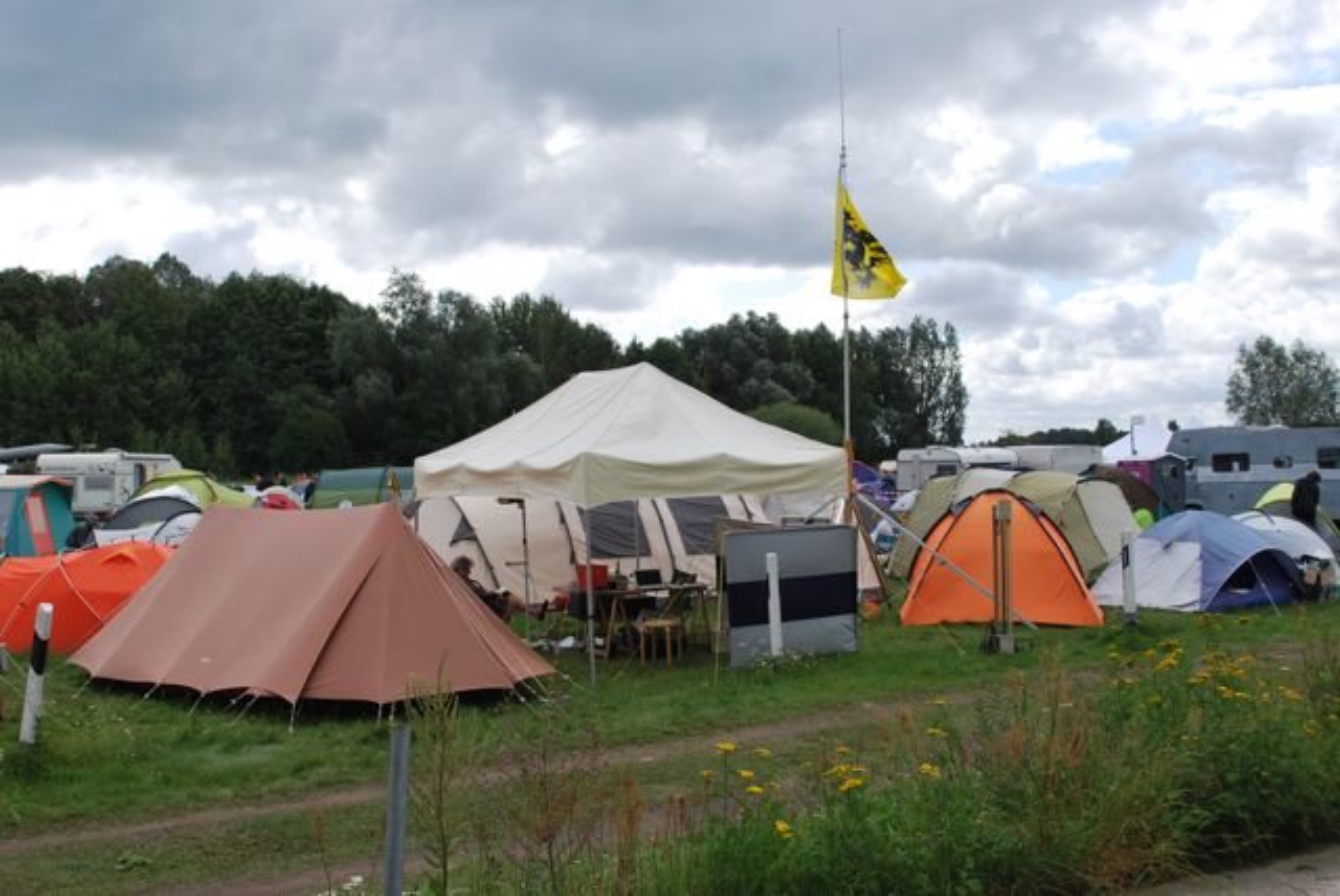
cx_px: 670
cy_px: 448
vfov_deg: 34.3
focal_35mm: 39
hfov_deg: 49.5
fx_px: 1453
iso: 100
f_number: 8
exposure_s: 1/250
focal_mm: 26
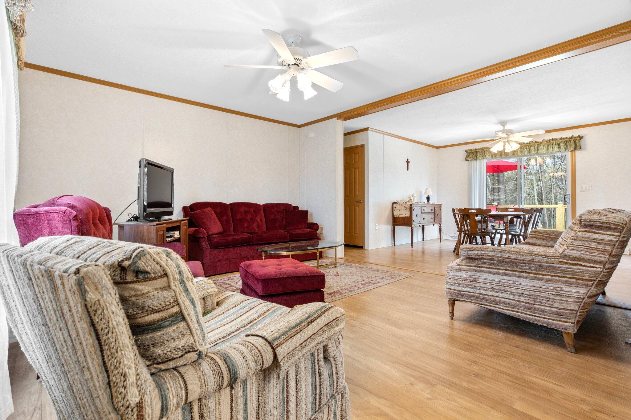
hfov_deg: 96.7
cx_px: 316
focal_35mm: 16
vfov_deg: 73.7
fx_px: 280
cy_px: 210
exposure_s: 2
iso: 64
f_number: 9
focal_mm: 16
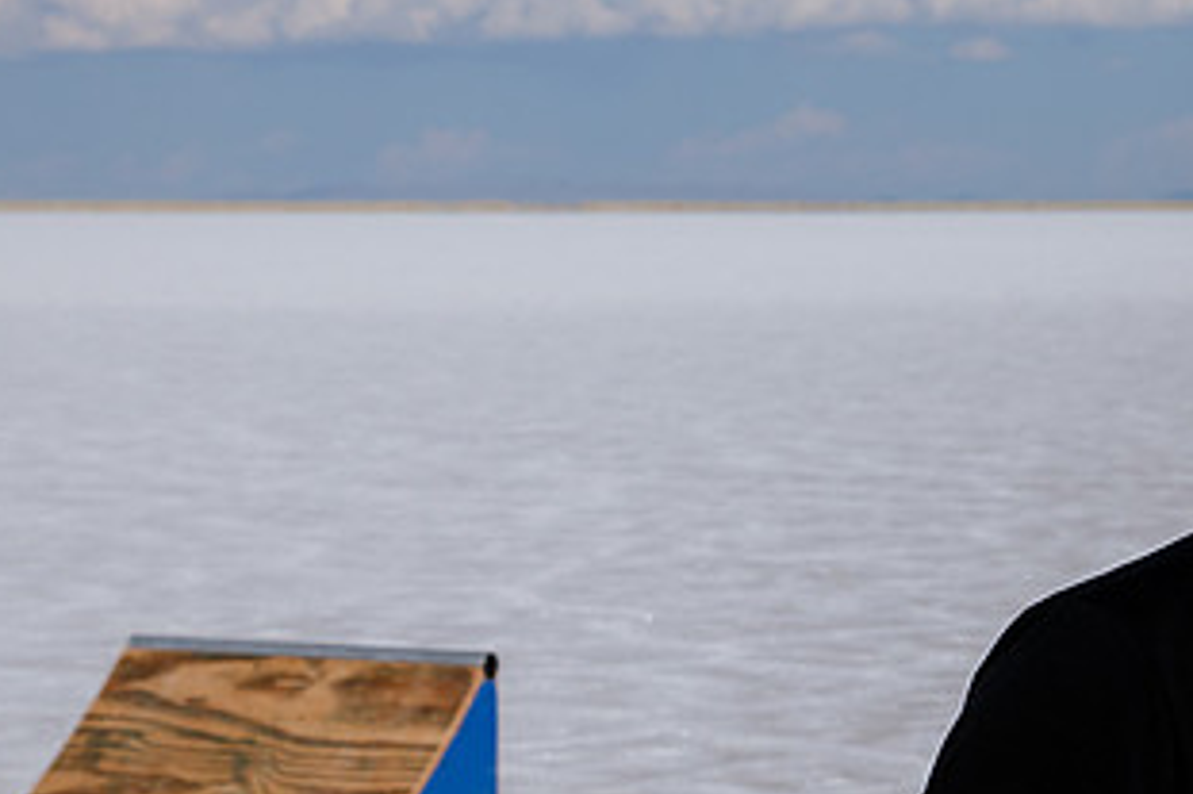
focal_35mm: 144
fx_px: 4769
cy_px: 360
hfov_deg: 14.2
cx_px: 759
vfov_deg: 9.5
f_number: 10
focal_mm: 58
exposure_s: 1/1250
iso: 250
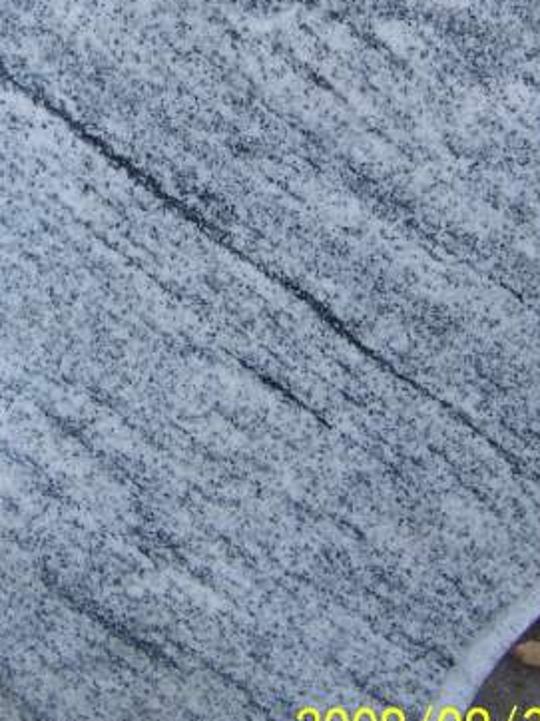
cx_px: 149
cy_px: 111
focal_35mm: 77
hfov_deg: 19.0
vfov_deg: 24.8
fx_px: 1603
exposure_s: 1/250
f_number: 2.8
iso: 80
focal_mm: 6.3
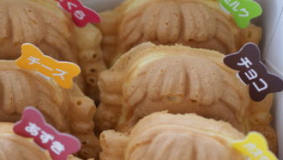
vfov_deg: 11.3
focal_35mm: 107
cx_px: 106
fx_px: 803
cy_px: 86
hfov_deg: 19.9
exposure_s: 1/50
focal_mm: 50
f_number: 2.8
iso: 400
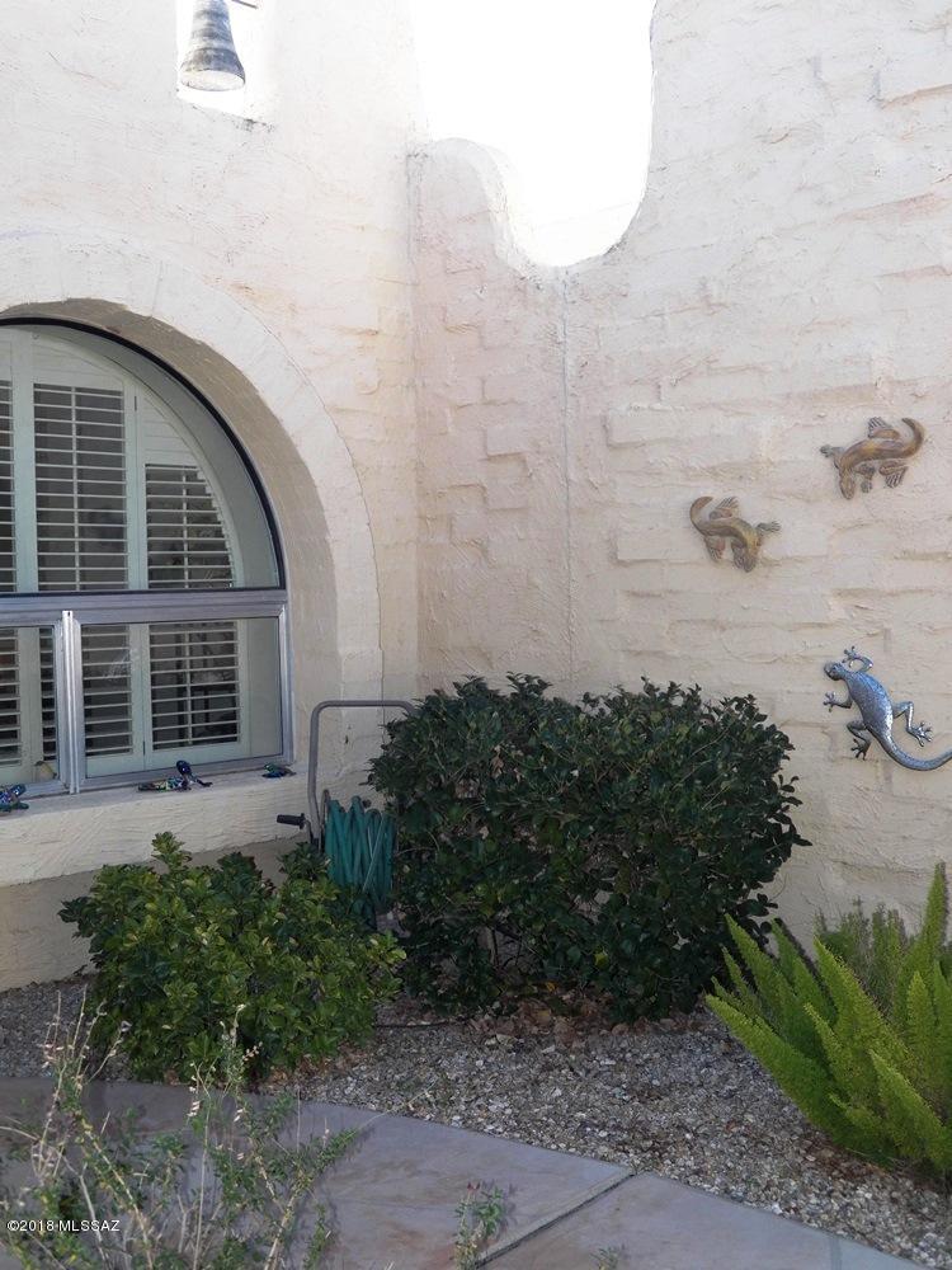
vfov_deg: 46.8
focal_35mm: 40
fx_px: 1467
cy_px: 635
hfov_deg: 36.0
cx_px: 476
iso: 125
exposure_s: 1/400
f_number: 3.2
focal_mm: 7.1
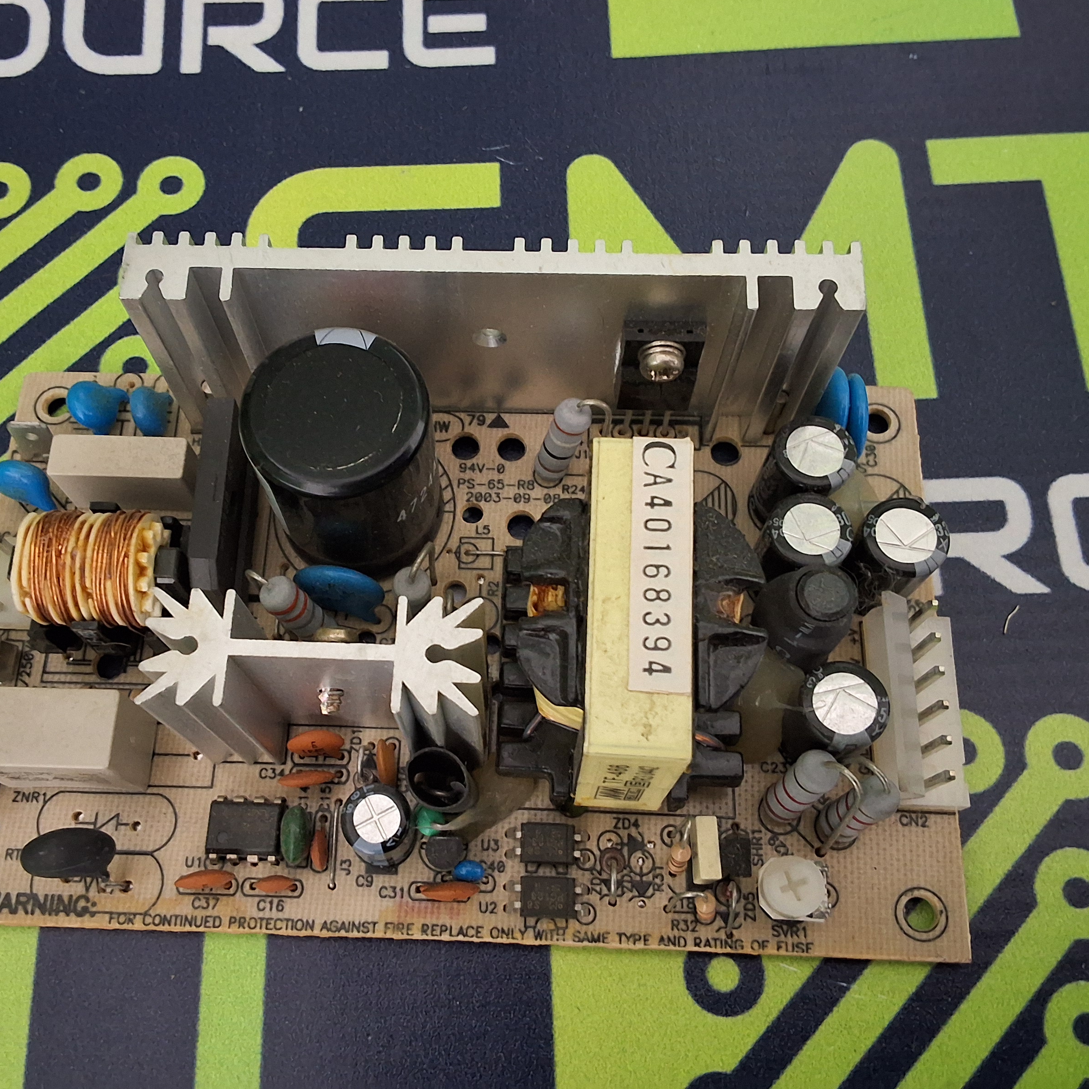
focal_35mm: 34
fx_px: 1210
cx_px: 475
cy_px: 533
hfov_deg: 48.3
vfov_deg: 48.4
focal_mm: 2.91
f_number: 1.9
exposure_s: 1/24
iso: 320
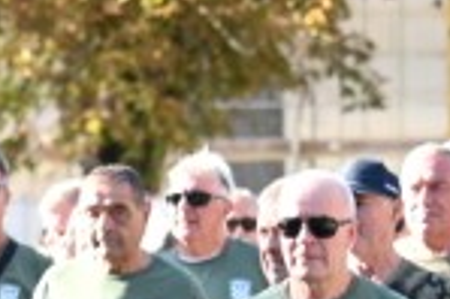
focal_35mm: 774
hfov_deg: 2.7
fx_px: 9664
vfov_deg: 1.8
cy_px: 381
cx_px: 257
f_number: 4
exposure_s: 1/400
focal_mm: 100
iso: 400
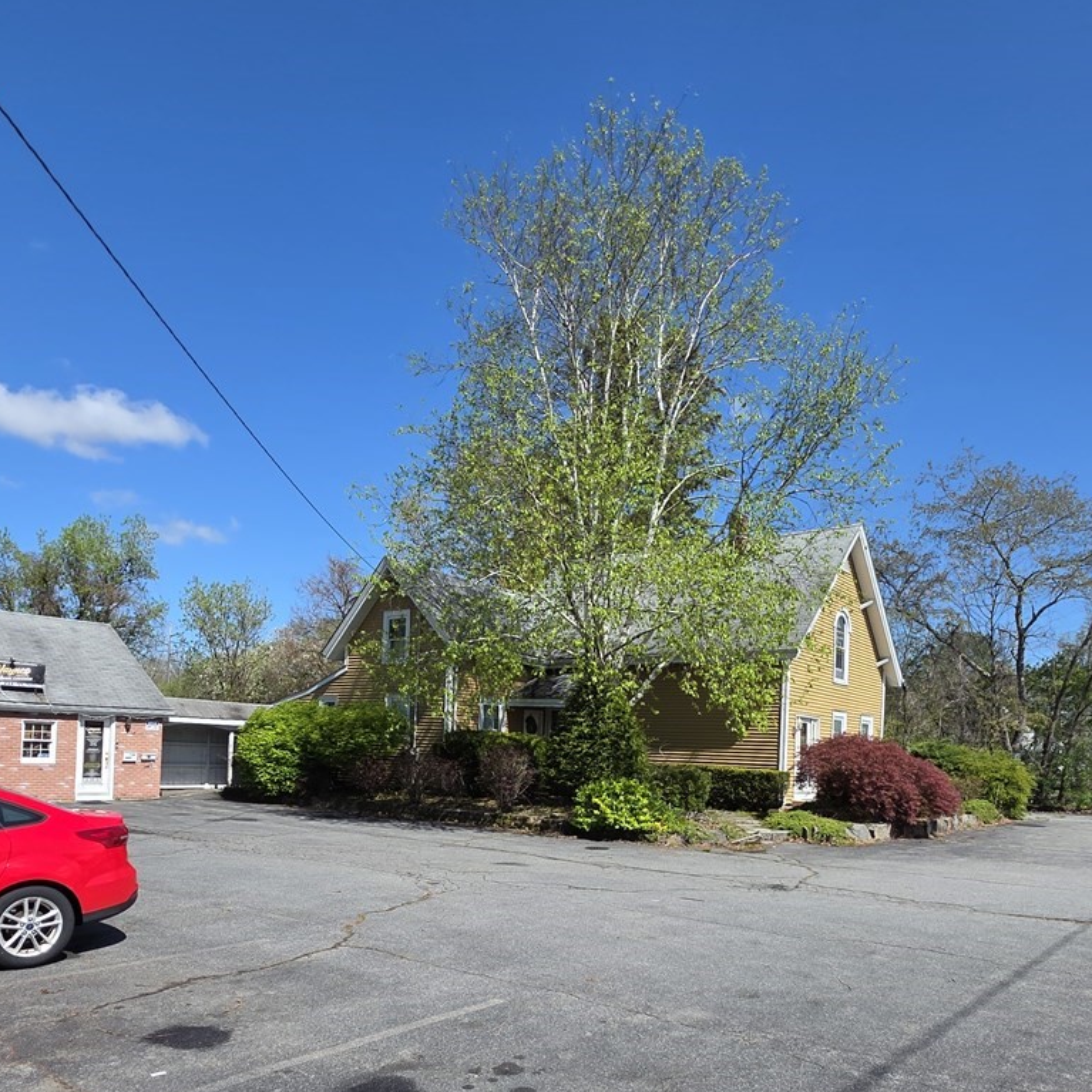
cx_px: 557
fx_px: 821
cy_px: 743
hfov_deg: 67.3
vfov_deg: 65.2
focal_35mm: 23
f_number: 1.9
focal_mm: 2.2
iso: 40
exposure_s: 1/2140
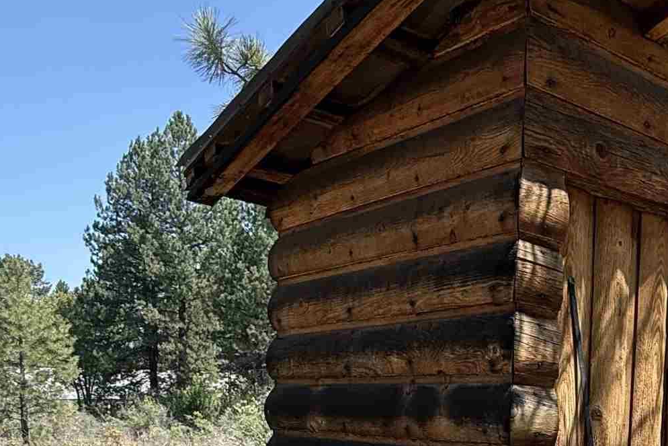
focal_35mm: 45
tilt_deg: -2.6
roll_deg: +0.6
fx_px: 835
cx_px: 600
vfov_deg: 28.2
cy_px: 437
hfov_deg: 40.4
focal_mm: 2.22
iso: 64
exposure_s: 1/527
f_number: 2.2
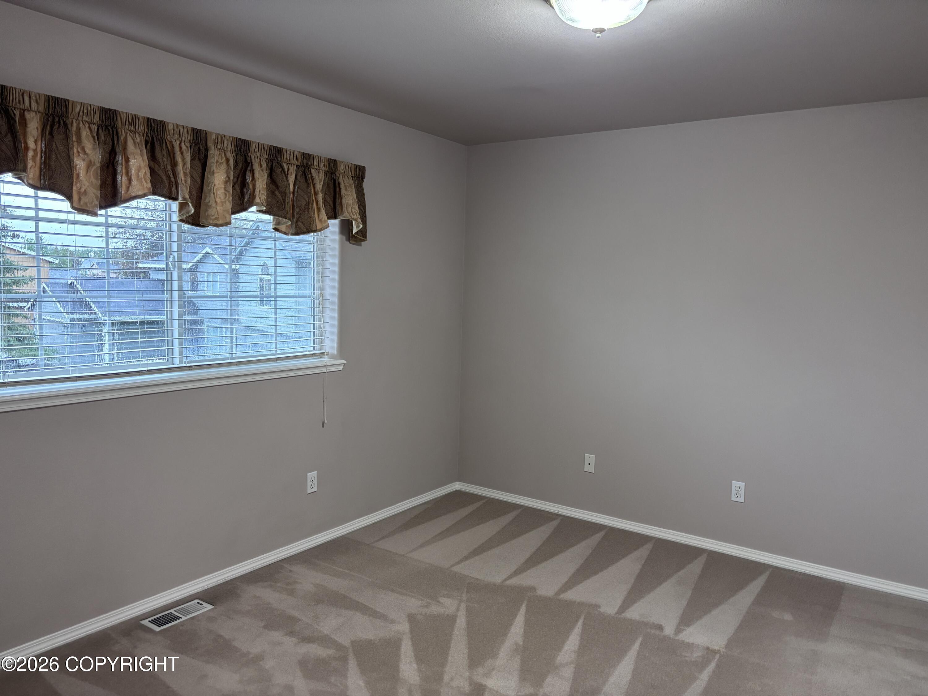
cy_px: 348
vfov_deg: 53.1
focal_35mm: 26
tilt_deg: -5.0
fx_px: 697
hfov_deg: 67.3
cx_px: 464
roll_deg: -1.5
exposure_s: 1/60
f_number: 1.6
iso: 200
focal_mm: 5.96
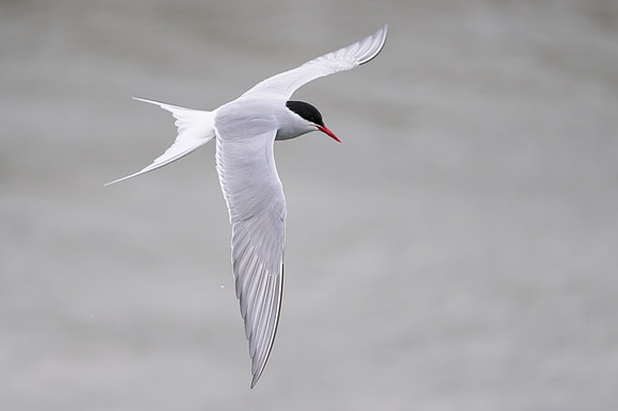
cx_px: 223
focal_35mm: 716
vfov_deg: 1.9
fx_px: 12283
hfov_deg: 2.9
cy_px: 234
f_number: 4
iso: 1600
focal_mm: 560
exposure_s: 1/2000
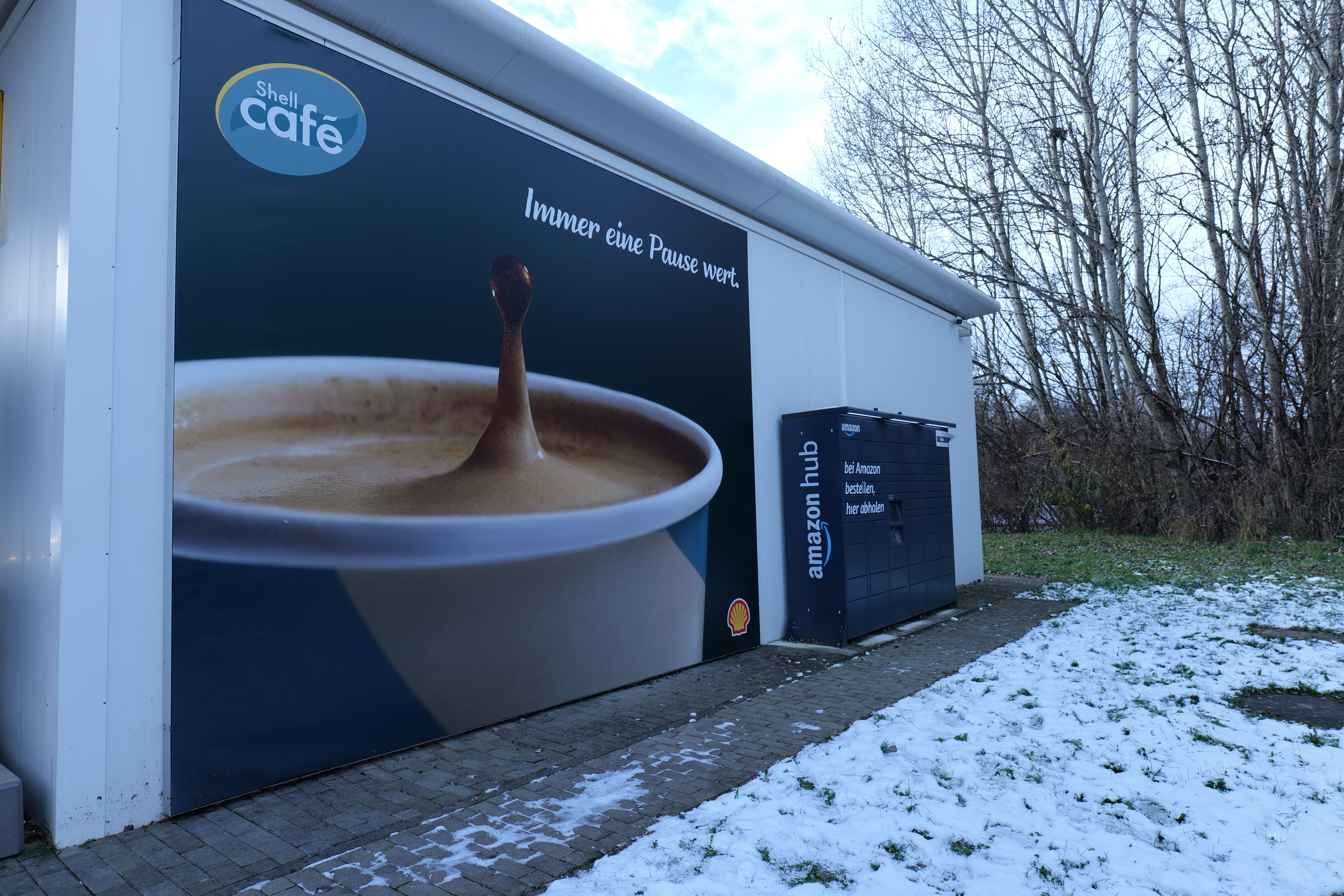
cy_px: 448
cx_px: 672
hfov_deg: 84.0
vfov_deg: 61.9
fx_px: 747
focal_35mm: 20
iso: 100
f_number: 5.6
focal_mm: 20
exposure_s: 1/160
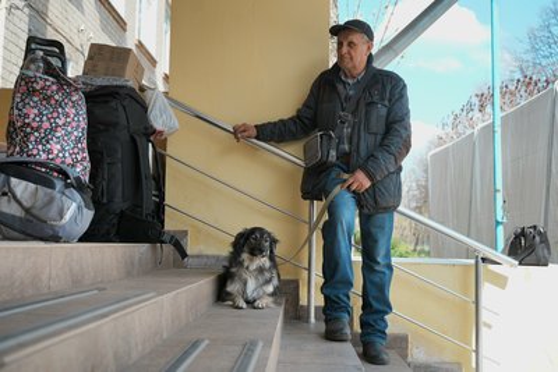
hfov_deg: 51.9
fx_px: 574
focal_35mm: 37
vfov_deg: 36.0
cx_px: 279
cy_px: 186
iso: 50
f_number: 3.5
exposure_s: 1/323
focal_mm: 37
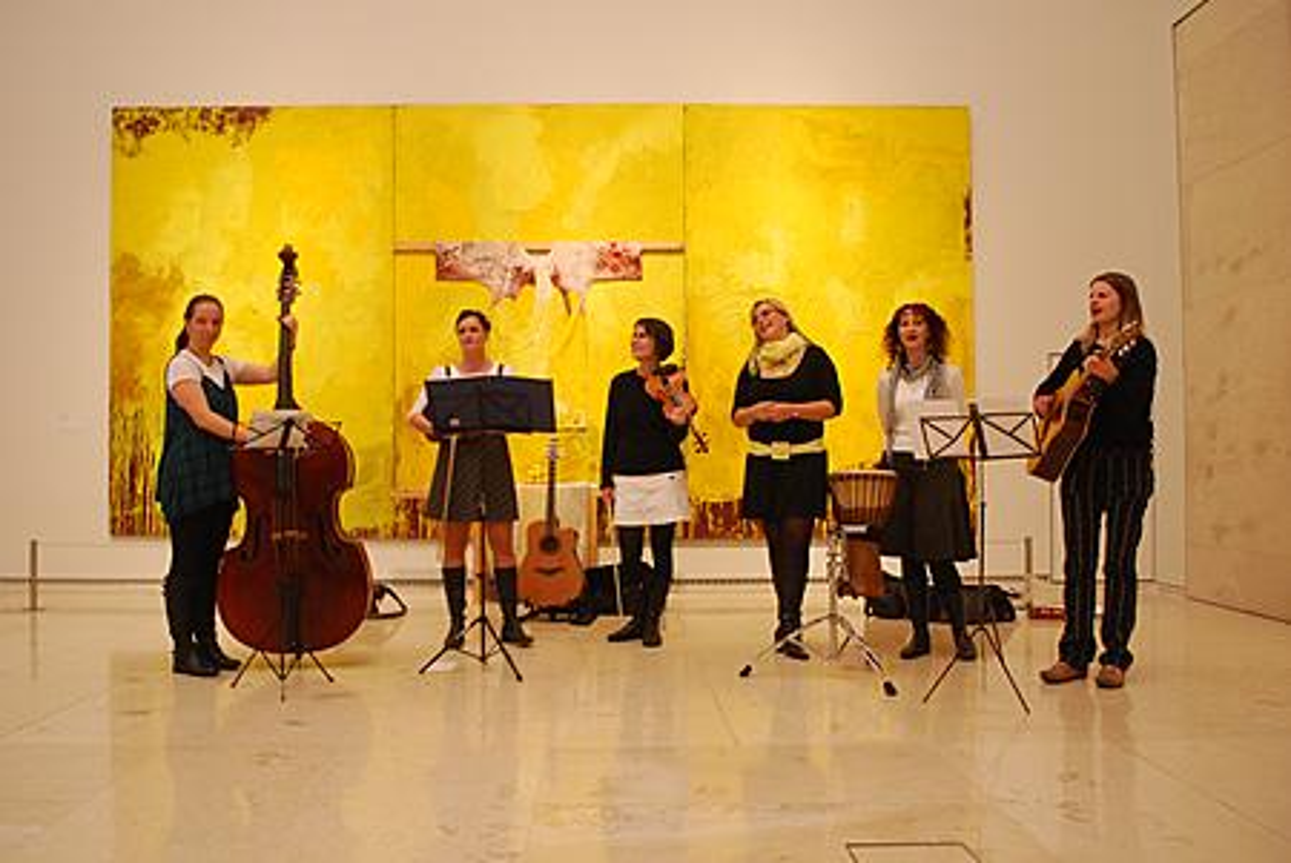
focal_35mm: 30
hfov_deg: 61.9
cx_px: 646
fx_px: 1077
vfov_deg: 43.7
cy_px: 432
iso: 560
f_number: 3.8
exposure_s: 1/30
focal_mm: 20
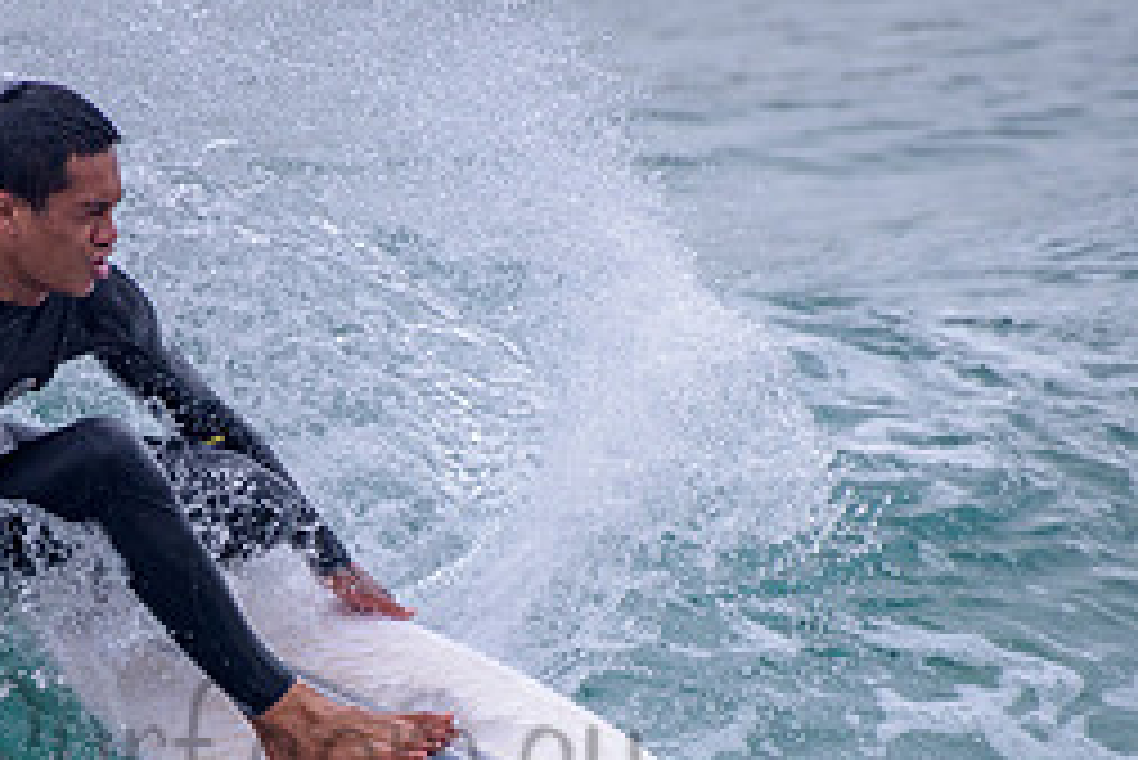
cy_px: 629
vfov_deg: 1.0
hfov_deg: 1.5
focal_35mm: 1403
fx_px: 44374
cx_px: 325
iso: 250
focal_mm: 500
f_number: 5.6
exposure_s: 1/2000
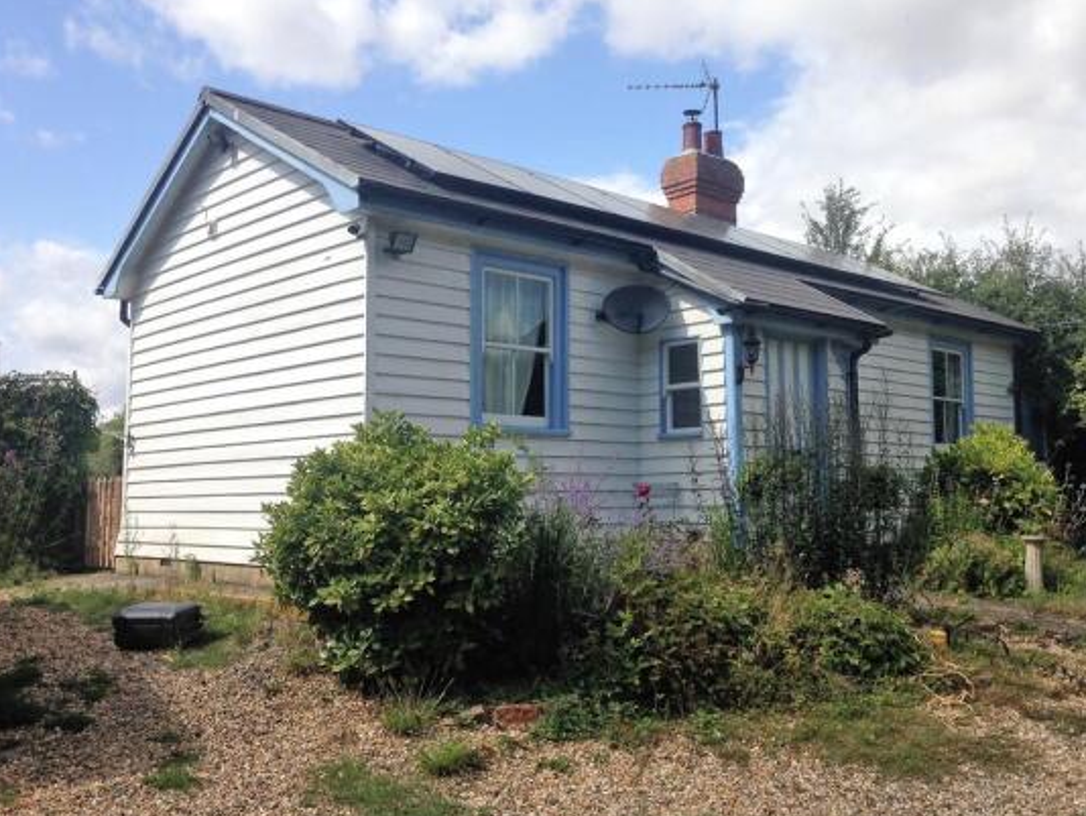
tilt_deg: +4.3
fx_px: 1130
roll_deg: +2.7
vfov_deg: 39.7
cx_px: 575
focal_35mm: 36
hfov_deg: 51.3
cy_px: 406
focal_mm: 4.12
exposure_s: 1/1427
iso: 50
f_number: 2.4
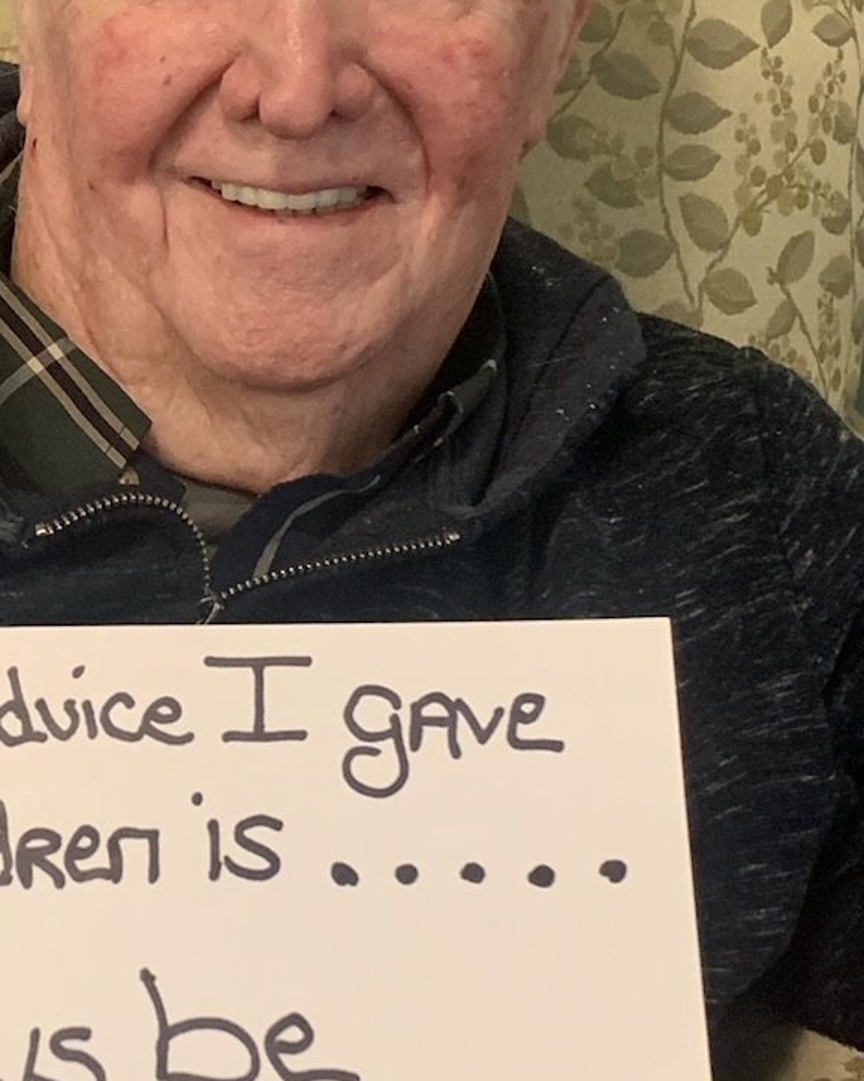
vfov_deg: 26.3
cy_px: 690
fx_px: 2303
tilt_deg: -29.4
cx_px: 57
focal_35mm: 72
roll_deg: +7.8
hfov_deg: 20.7
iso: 320
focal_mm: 4.25
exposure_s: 1/30
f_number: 1.8
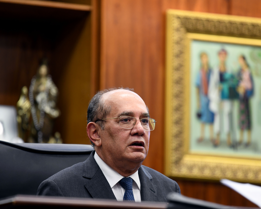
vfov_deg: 4.6
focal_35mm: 338
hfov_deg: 5.7
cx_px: 137
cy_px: 104
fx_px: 2611
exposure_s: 1/125
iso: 2000
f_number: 4
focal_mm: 300
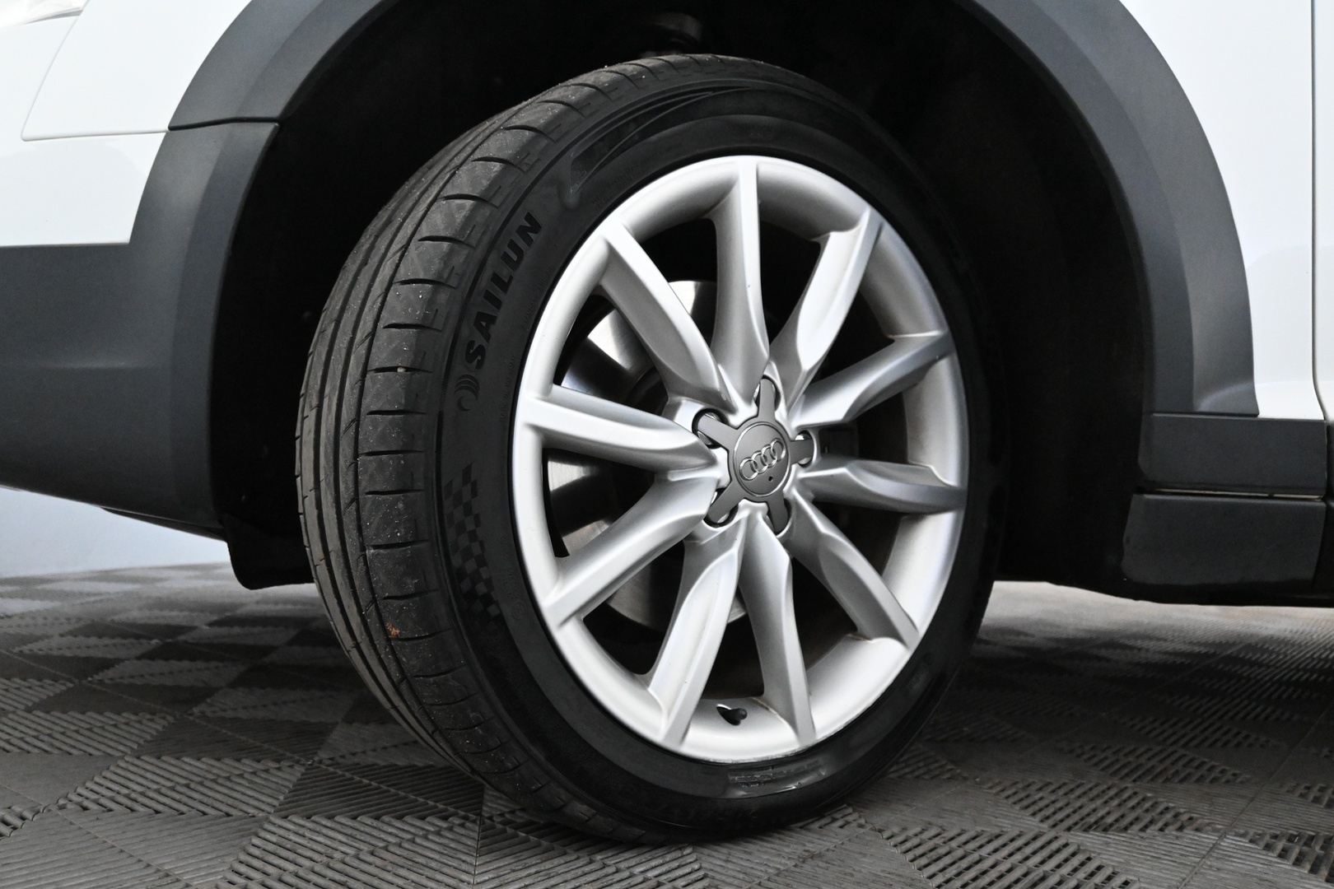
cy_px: 444
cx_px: 667
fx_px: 1084
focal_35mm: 29
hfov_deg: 63.2
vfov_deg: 44.6
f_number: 5
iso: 6400
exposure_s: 1/80
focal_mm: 19.5
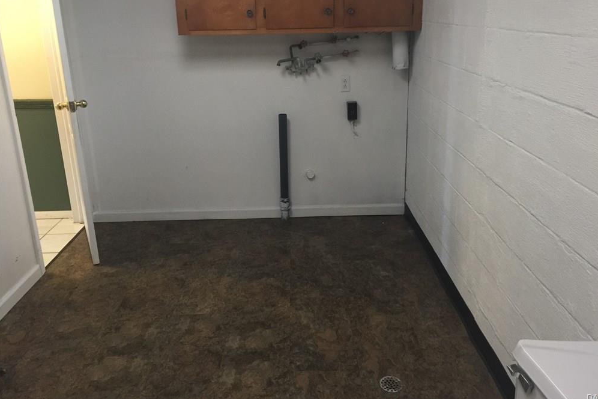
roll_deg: +1.6
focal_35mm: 31
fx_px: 515
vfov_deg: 42.2
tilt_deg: -16.2
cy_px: 172
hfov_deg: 60.3
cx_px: 304
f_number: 2.2
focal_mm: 4.15
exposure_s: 1/10
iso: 125
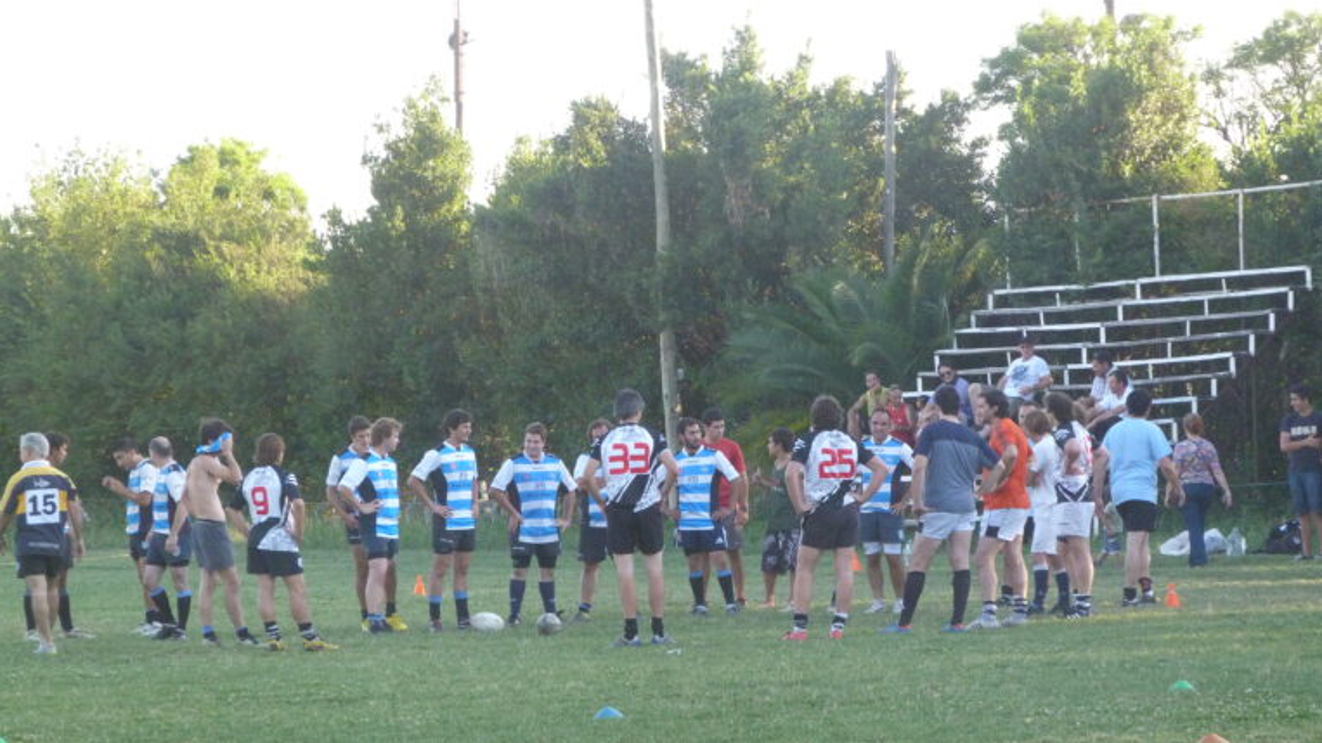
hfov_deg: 13.6
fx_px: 5538
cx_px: 664
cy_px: 473
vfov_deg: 7.7
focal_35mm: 158
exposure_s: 1/250
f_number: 3.6
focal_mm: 25.9
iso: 400
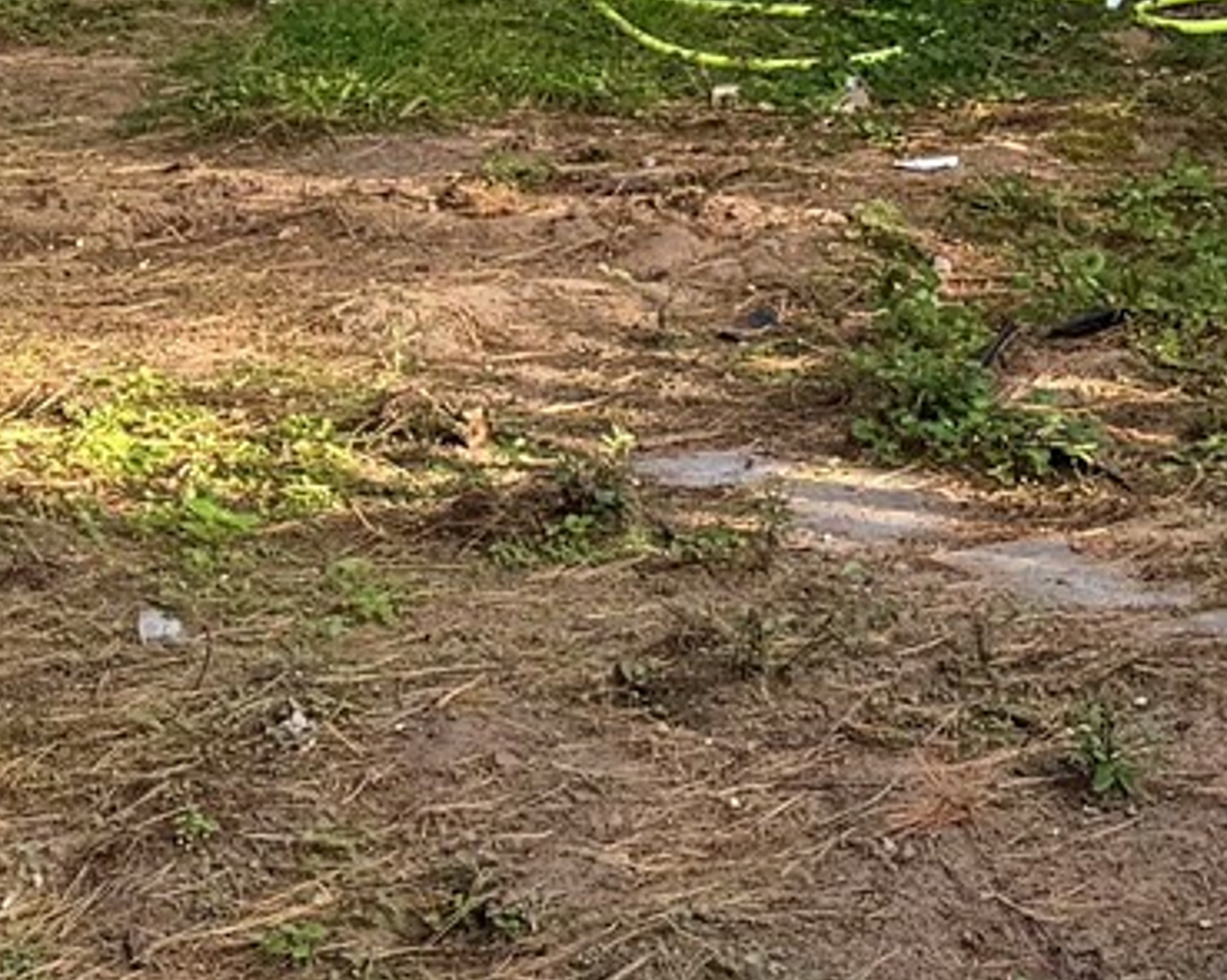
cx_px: 1599
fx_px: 4720
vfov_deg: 10.7
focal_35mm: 130
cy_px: -1073
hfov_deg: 14.2
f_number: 1.78
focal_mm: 6.76
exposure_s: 1/314
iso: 80
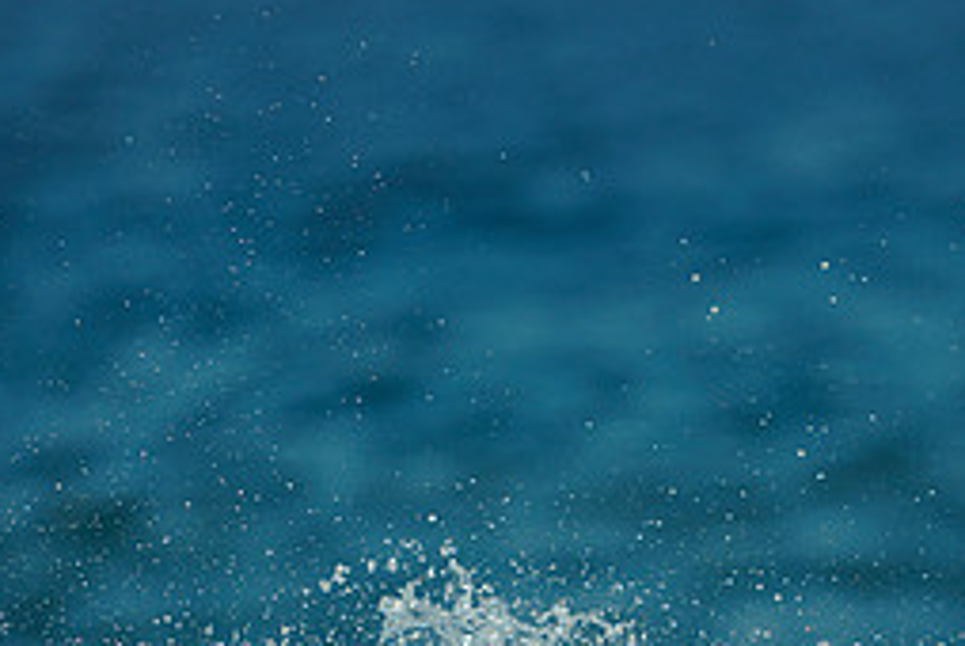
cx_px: 775
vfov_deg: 1.5
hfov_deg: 2.3
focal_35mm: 913
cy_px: 720
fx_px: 24501
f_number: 2.8
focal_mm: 400
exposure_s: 1/1250
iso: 100
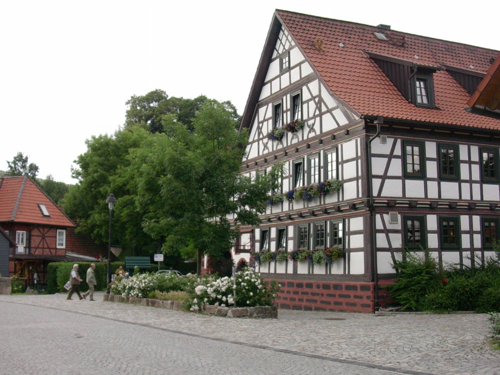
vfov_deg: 32.2
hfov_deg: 42.1
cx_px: 250
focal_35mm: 45
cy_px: 188
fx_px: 650
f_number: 2.9
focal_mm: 6.7
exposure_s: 1/157
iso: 70
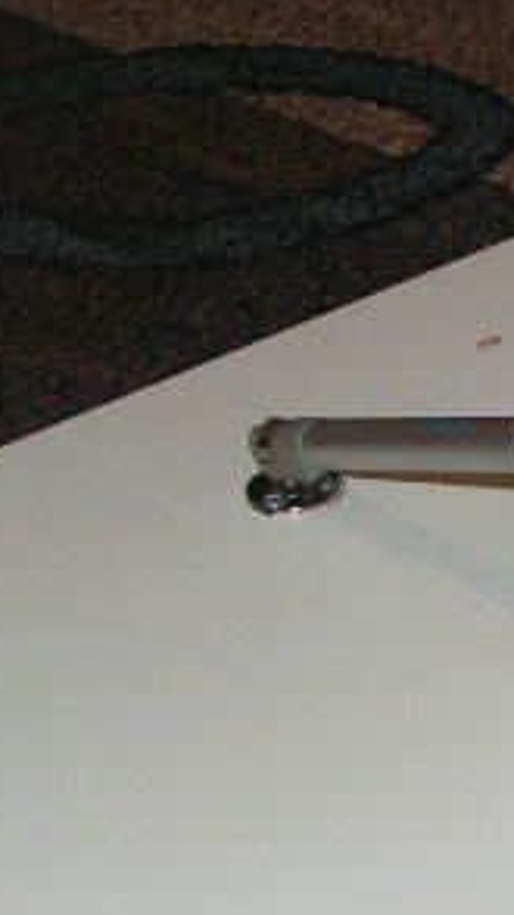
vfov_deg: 15.3
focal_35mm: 140
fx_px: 3398
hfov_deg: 8.3
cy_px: 545
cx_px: 925
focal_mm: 9.9
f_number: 3.2
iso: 200
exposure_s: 1/60
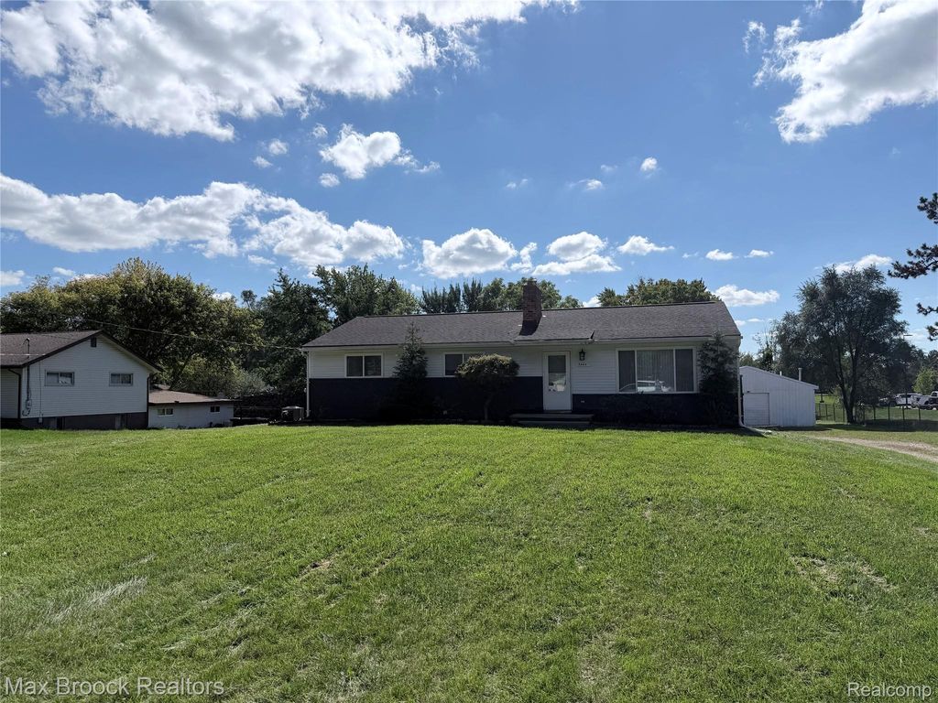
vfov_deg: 56.8
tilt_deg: +3.0
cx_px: 469
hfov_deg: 71.6
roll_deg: +1.3
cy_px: 352
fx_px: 650
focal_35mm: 24
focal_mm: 6.76
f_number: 1.78
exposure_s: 1/10309
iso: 80
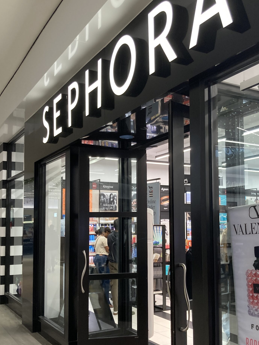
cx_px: 144
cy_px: 201
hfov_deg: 36.8
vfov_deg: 47.7
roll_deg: +0.7
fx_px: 389
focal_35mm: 39
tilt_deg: +4.7
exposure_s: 1/60
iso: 125
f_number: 1.8
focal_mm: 3.99
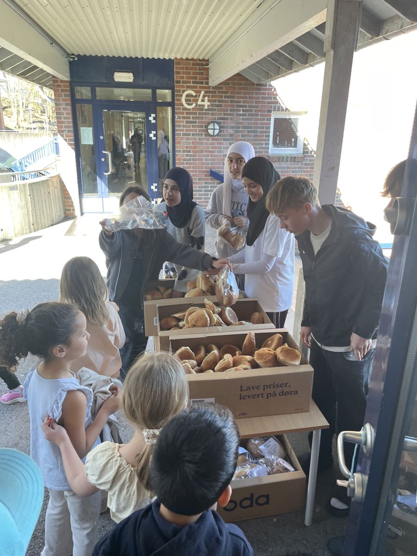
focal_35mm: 26
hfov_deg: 53.1
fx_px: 418
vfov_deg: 67.3
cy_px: 278
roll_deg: -0.5
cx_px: 208
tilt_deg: -19.0
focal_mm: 4.2
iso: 64
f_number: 1.6
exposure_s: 1/121
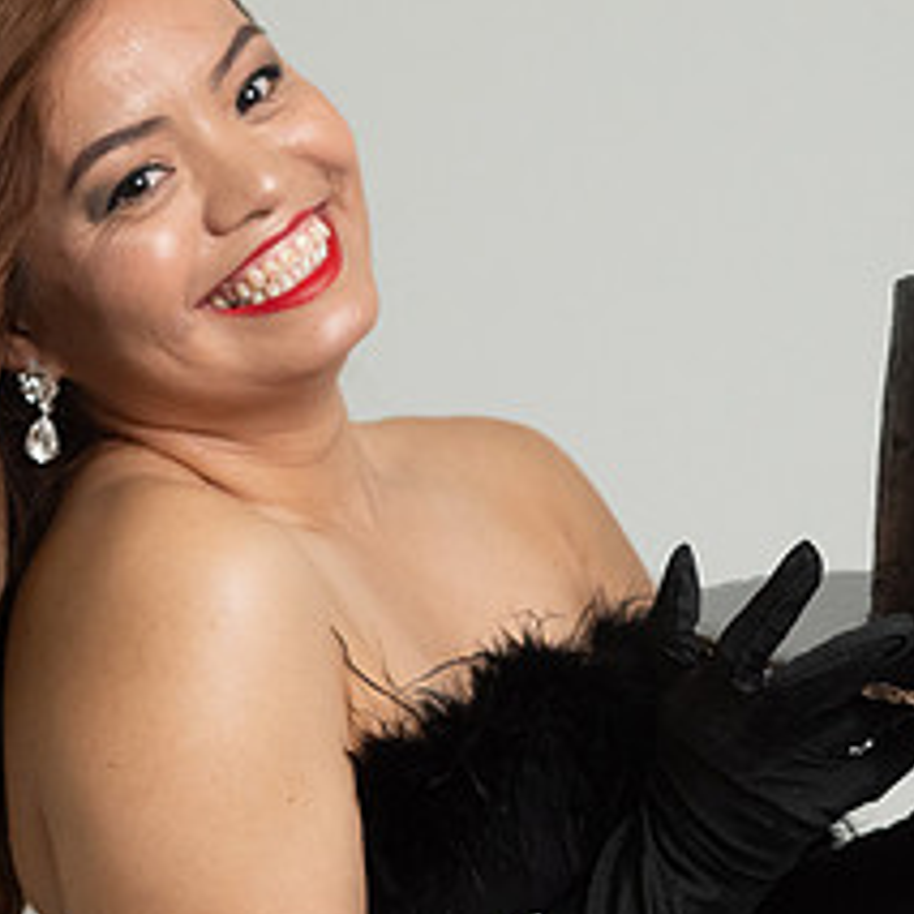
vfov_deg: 12.6
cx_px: 528
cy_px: 470
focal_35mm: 139
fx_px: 4152
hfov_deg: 12.6
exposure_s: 1/320
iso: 3200
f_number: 5.6
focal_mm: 60
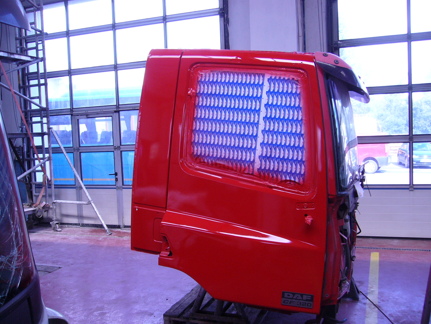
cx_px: 216
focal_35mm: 35
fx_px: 436
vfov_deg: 40.7
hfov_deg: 52.6
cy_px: 162
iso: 100
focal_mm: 5.8
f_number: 2.8
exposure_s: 1/100
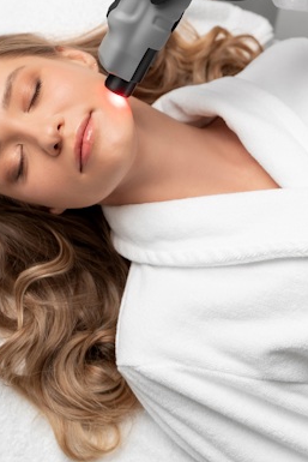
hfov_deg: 16.9
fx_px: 1038
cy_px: 29
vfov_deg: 24.2
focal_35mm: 81
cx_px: 164
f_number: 2.8
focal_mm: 40
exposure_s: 1/160
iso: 160
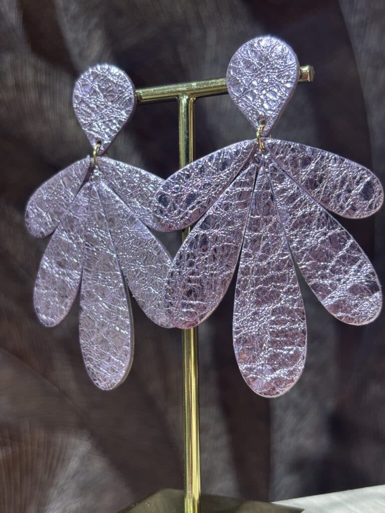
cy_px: 256
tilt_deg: -1.9
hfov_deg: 28.0
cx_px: 192
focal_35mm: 52
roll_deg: +0.6
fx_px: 771
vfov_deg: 36.8
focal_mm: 5.96
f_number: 1.6
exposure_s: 1/50
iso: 32
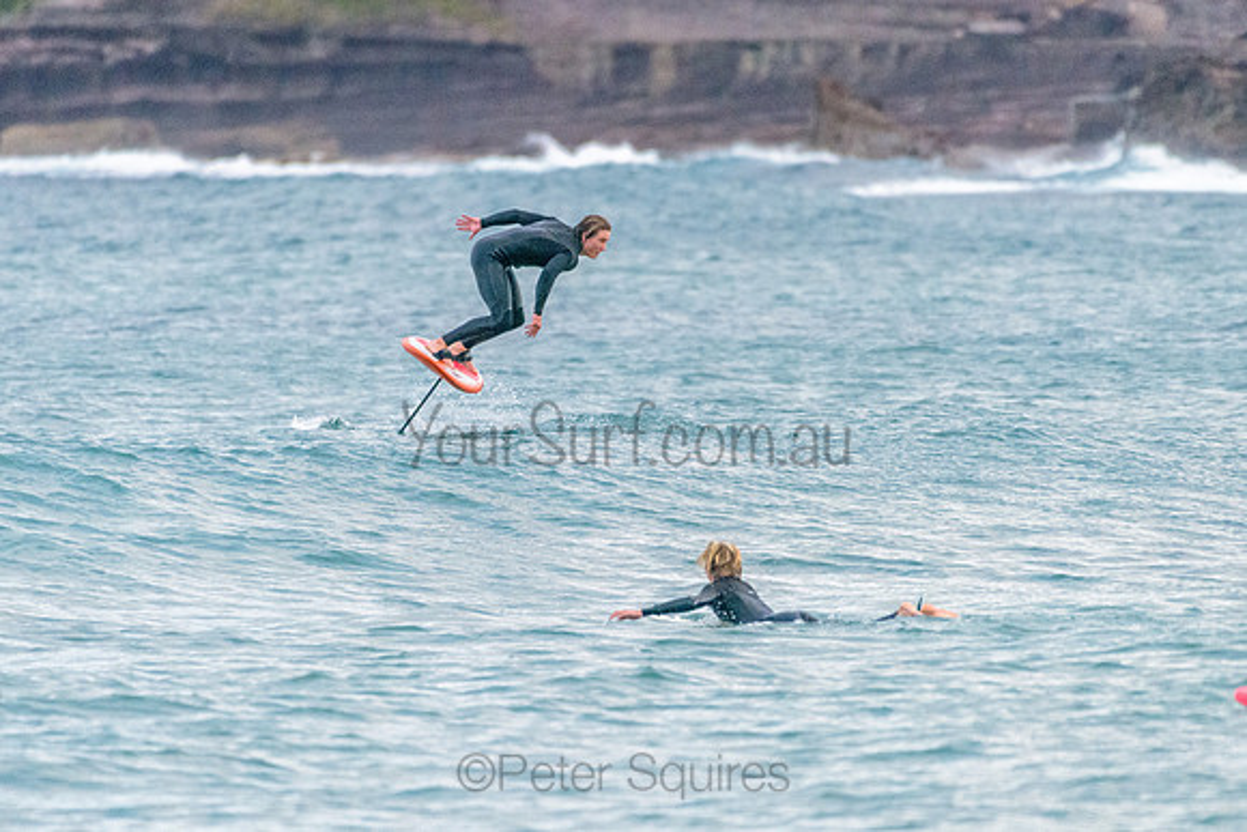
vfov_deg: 2.2
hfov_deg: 3.4
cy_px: 408
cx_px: 612
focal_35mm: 613
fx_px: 21228
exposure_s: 1/2000
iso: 3600
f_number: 5.6
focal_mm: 500
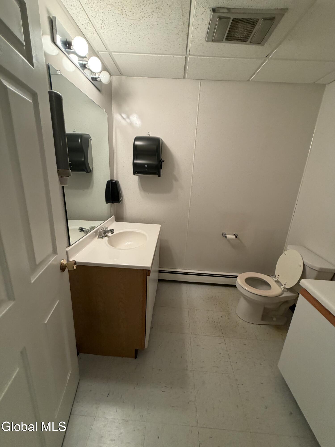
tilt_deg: -12.5
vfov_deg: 102.1
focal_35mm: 14
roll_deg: -0.3
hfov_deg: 85.7
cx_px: 168
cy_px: 224
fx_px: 181
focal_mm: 2.22
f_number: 2.2
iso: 250
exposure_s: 1/60
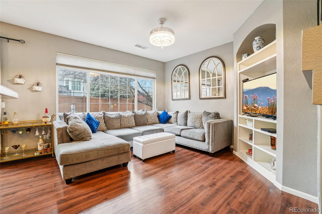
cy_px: 107
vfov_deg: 77.3
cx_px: 161
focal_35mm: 15
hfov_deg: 100.4
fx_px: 134
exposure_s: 1/13
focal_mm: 10
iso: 400
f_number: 8
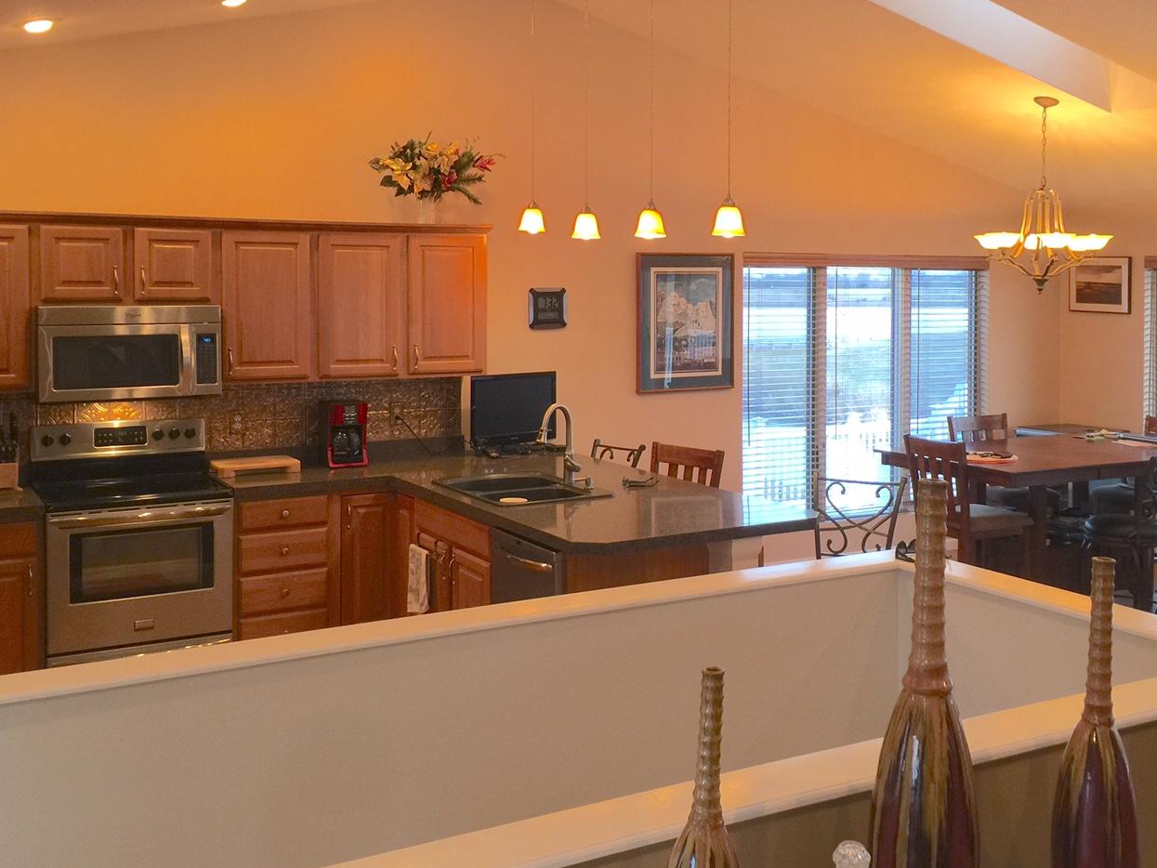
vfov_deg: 37.5
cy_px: 331
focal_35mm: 38
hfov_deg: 48.8
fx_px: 1270
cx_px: 670
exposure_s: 1/15
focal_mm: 4.15
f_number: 2.2
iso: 40
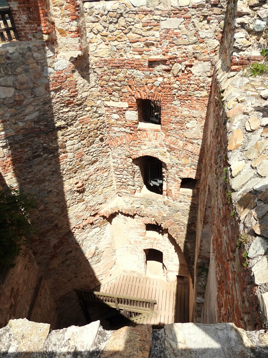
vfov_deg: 71.6
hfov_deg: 56.8
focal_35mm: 24
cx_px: 134
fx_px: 248
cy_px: 179
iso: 100
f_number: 3.2
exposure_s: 1/1600
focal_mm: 4.3
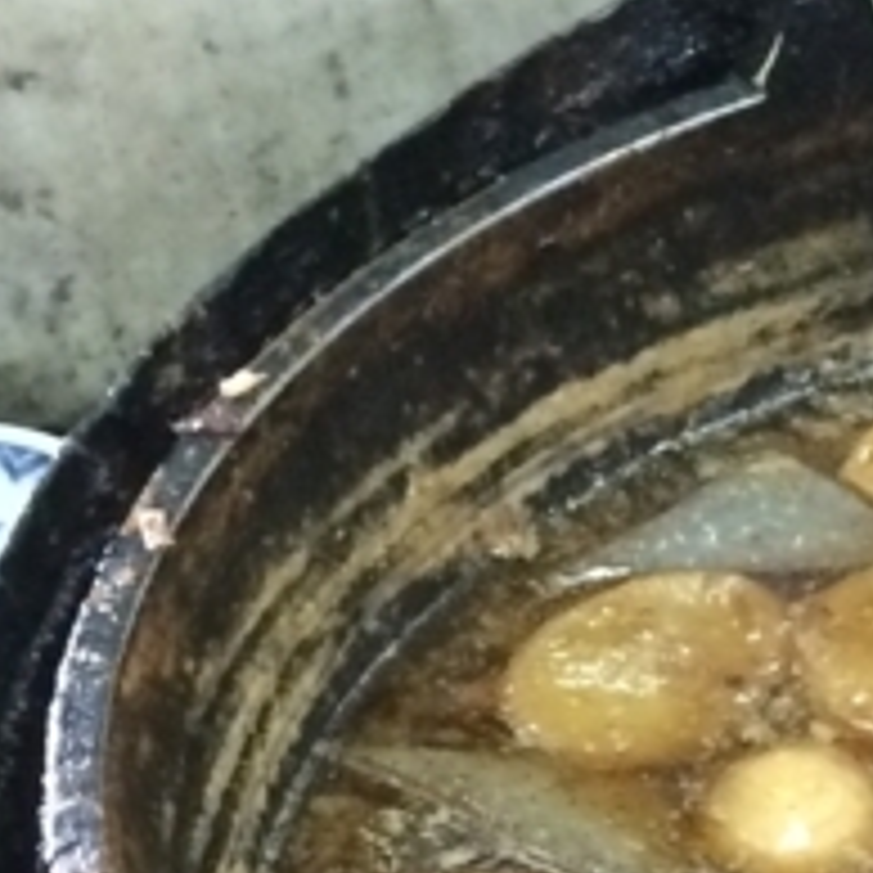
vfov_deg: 12.5
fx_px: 3852
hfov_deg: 11.8
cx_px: 1660
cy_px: 1192
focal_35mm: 135
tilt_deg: -45.2
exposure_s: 1/20
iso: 320
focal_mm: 4.15
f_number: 2.2
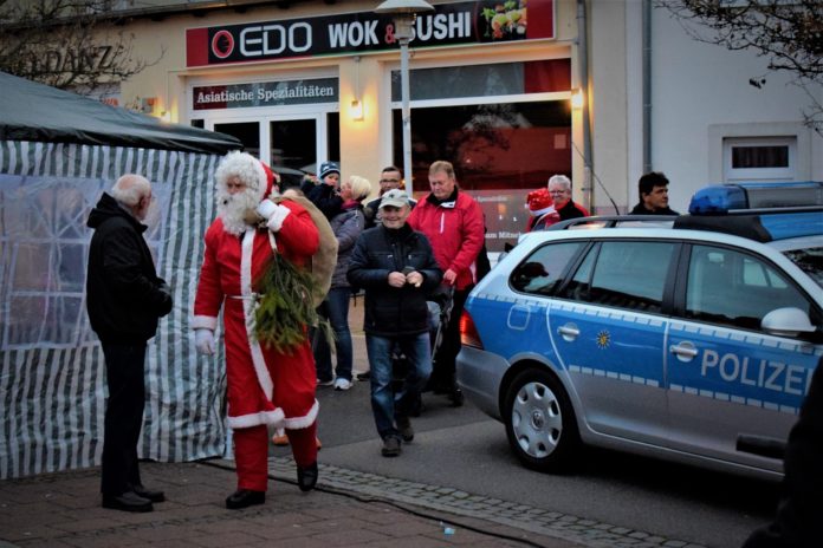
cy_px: 274
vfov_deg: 25.1
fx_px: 1234
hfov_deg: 36.9
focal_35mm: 54
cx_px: 412
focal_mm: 36
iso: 2800
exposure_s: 1/60
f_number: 4.8
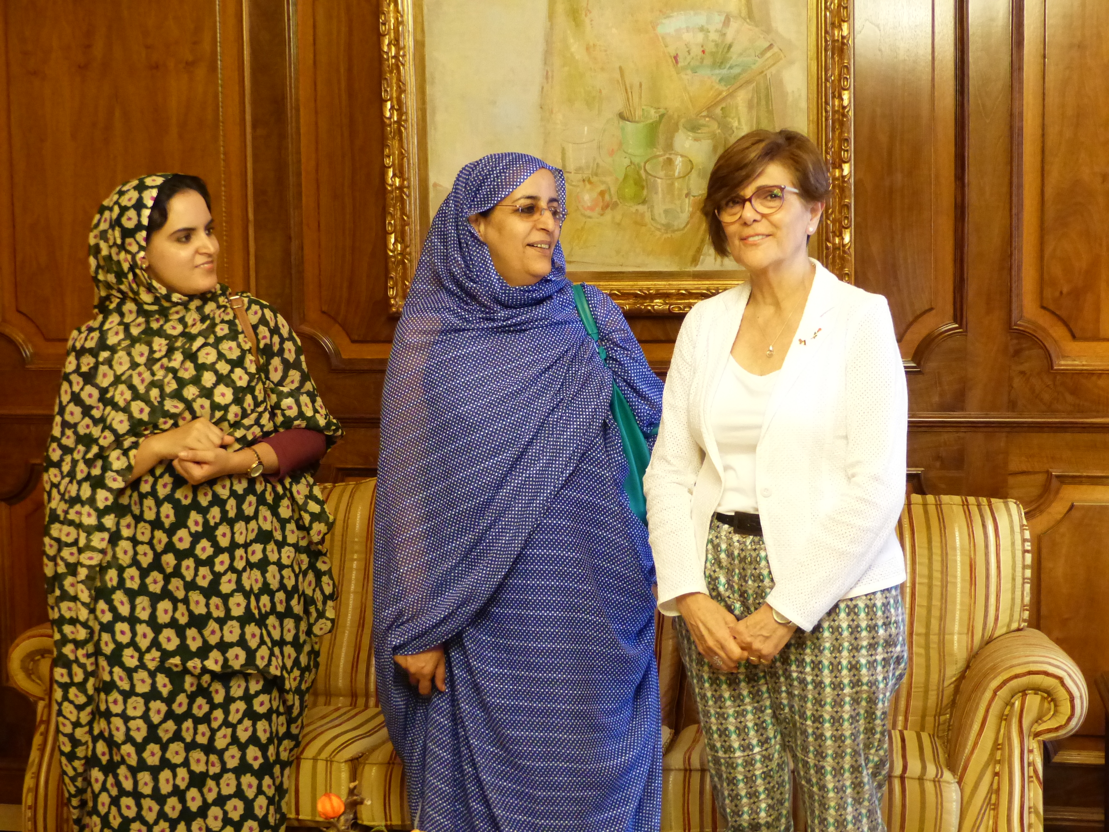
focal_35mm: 61
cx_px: 554
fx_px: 1954
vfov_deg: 24.0
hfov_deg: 31.7
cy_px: 416
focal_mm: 10.9
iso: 800
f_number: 2.8
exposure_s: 1/40
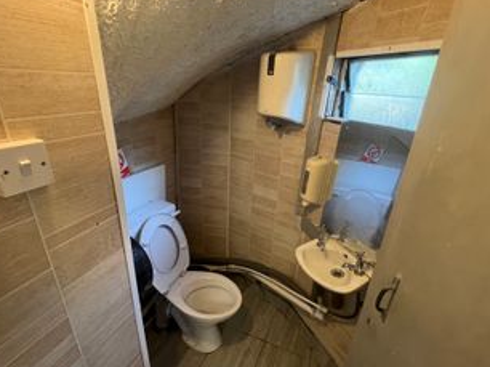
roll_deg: -2.6
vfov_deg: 74.5
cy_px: 197
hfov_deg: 91.1
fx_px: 240
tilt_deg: -24.0
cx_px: 248
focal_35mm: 17
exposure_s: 1/50
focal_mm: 1.57
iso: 250
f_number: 1.8
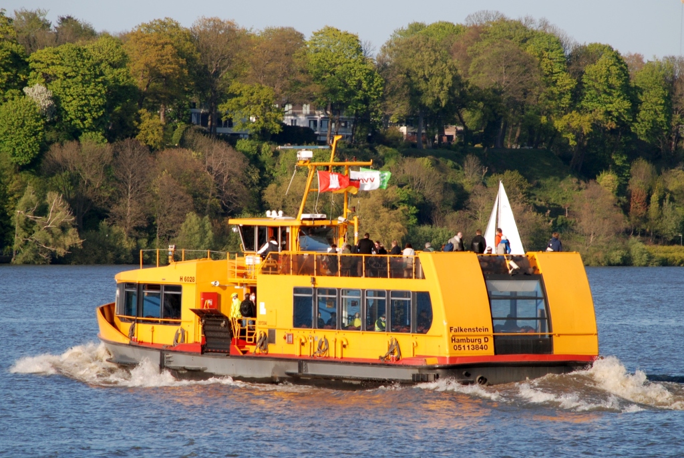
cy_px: 229
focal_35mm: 202
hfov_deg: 10.1
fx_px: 3851
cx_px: 342
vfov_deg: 6.8
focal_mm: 135
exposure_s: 1/500
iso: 200
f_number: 5.6
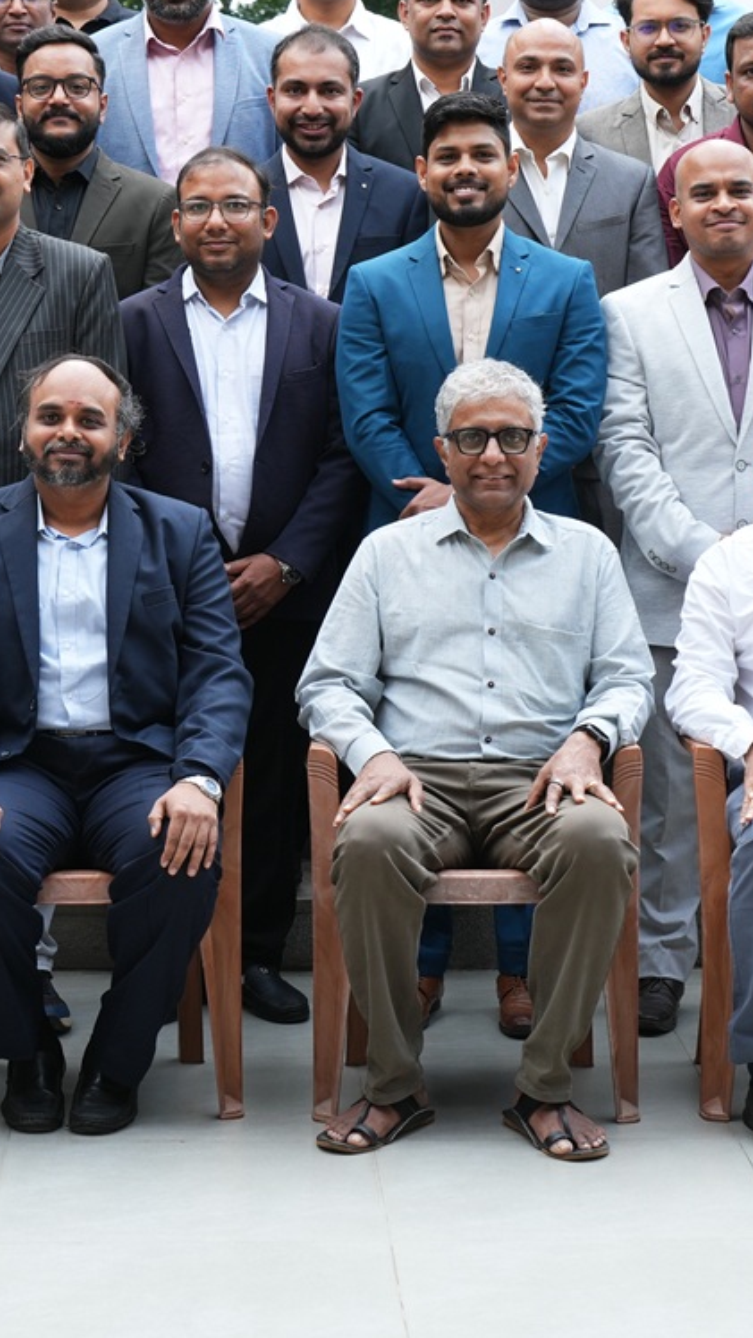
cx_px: 168
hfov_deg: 11.5
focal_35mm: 105
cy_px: 476
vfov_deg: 20.3
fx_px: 3725
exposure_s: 1/125
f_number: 4.5
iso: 320
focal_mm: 50
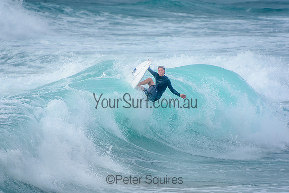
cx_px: 144
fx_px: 4818
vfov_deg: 2.3
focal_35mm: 600
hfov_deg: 3.4
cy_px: 96
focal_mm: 400
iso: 360
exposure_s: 1/2000
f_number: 5.6
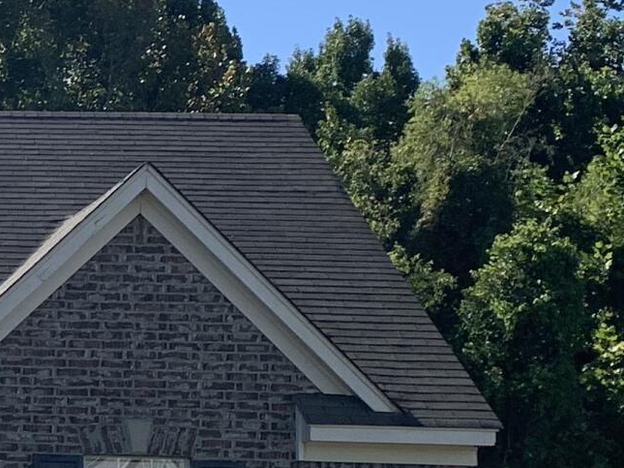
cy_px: 375
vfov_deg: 12.2
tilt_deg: +5.5
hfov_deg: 13.7
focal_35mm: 121
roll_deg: -1.7
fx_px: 2180
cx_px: -643
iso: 25
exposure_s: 1/2611
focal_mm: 4.25
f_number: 1.8
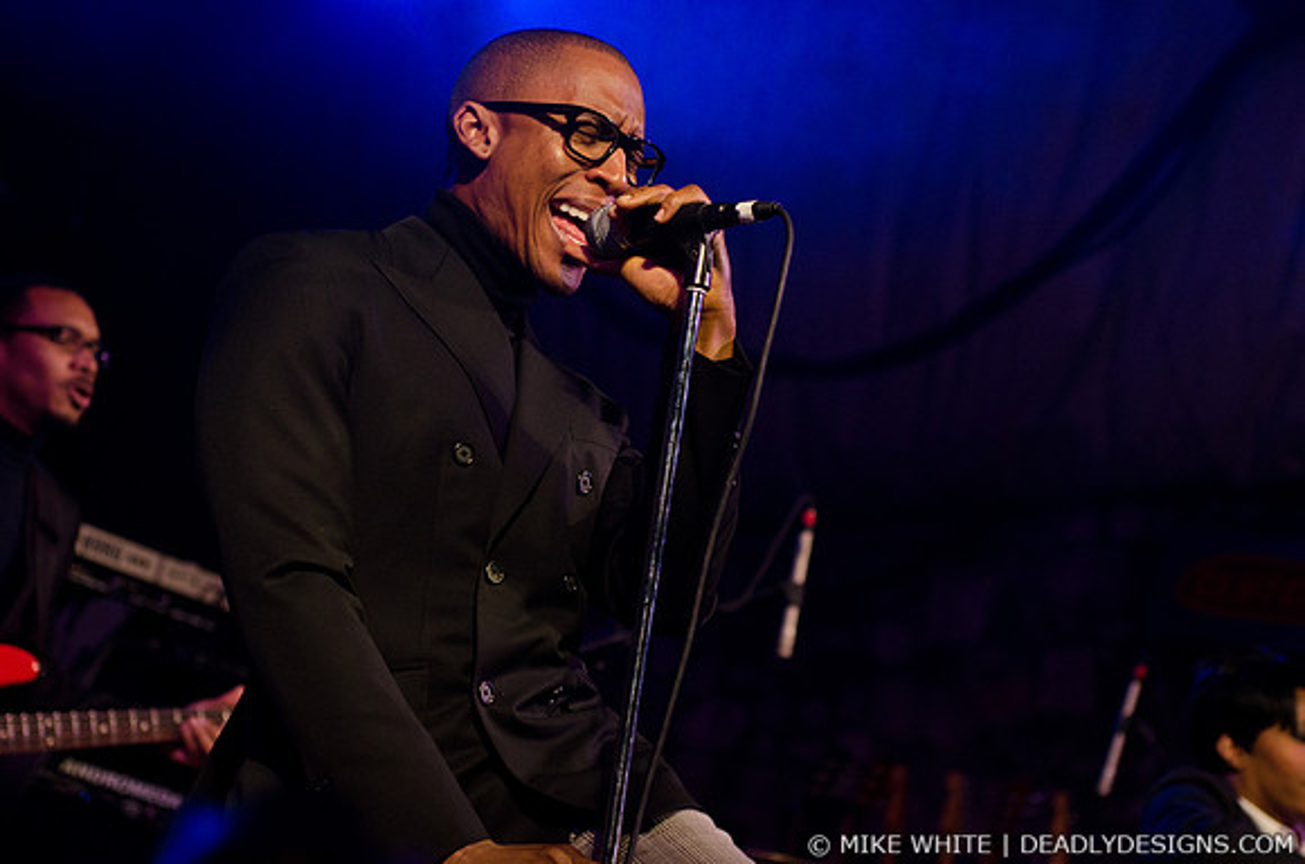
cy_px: 432
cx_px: 652
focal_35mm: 105
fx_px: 3798
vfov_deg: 13.0
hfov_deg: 19.5
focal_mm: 70
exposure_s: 1/400
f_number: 3.5
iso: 1600
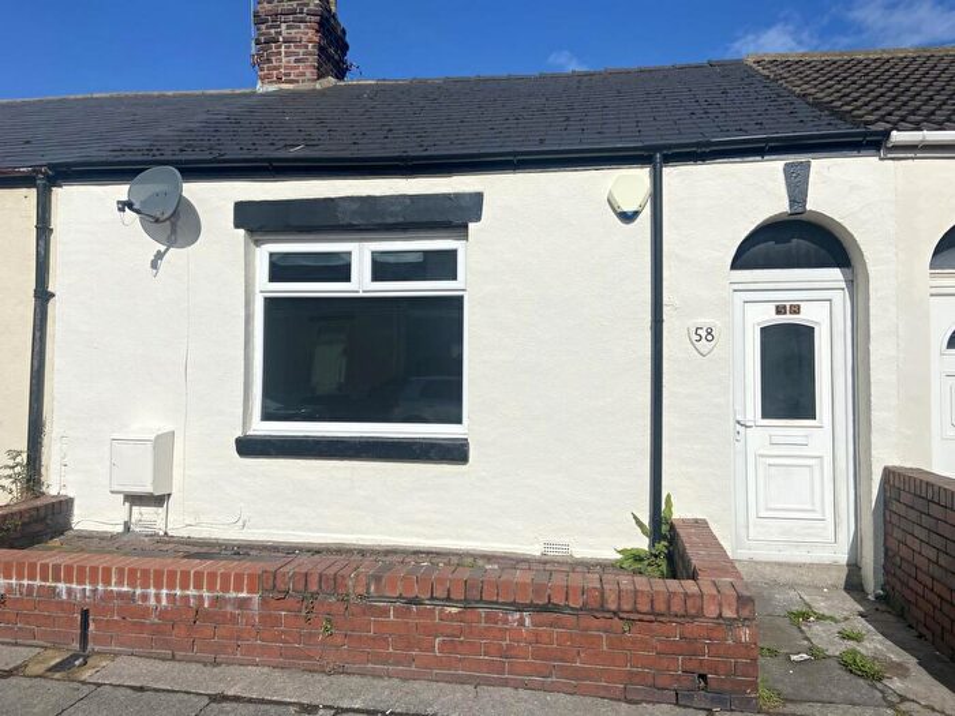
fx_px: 717
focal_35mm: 26
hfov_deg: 67.3
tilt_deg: +0.6
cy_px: 358
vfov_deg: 53.1
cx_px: 478
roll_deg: +0.0
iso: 32
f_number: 1.8
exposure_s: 1/10417
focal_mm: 4.25
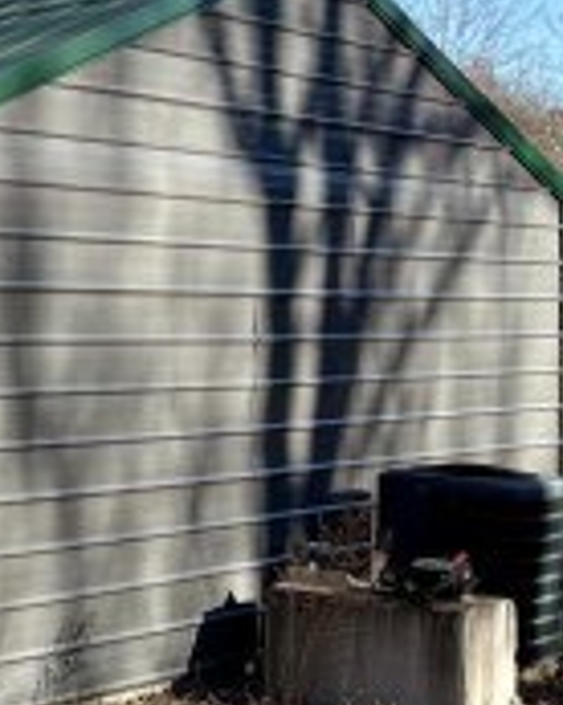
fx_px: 2045
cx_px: -618
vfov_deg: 19.5
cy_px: 265
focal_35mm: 98
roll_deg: -0.8
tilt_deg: +2.0
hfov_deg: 13.2
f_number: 1.6
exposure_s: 1/1364
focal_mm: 5.96
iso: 50
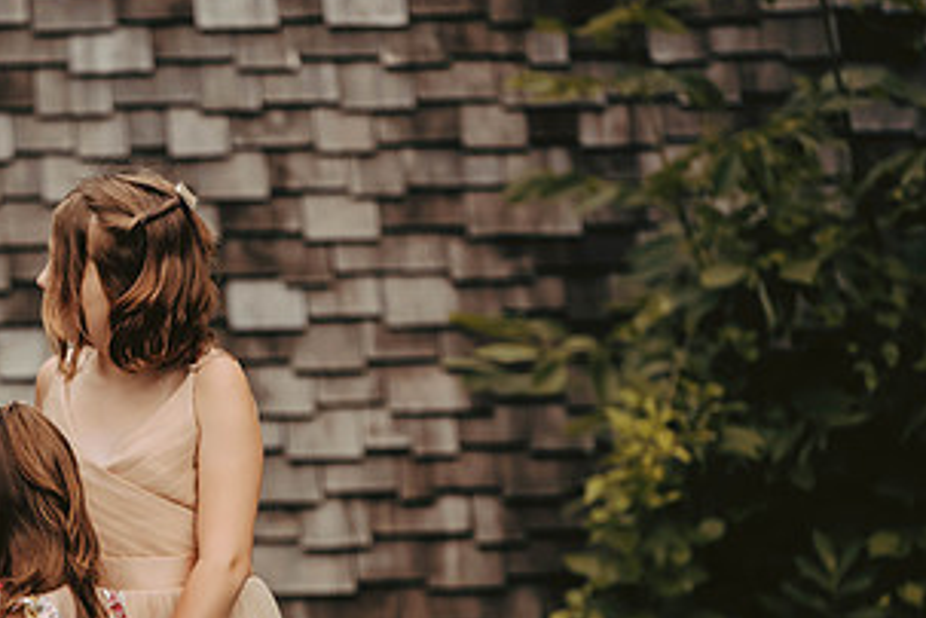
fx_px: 6636
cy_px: 528
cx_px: 89
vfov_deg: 5.3
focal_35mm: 258
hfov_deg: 8.0
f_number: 2.8
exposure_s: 1/3200
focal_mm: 135
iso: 640
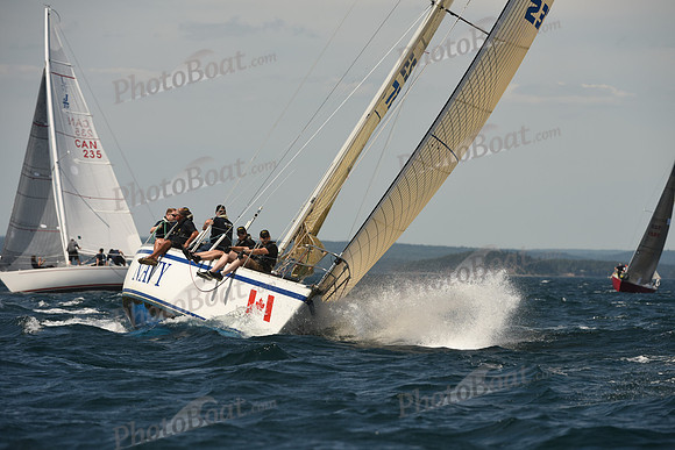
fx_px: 5814
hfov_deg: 6.6
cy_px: 225
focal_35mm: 310
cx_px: 338
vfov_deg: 4.4
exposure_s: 1/1000
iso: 250
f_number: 7.1
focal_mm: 310
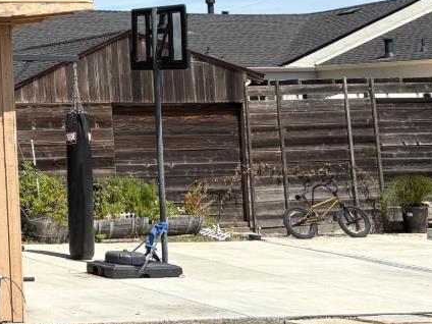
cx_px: -225
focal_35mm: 92
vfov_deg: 15.7
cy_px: -25
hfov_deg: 18.7
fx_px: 1148
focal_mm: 5.96
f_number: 1.6
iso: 50
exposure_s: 1/3831
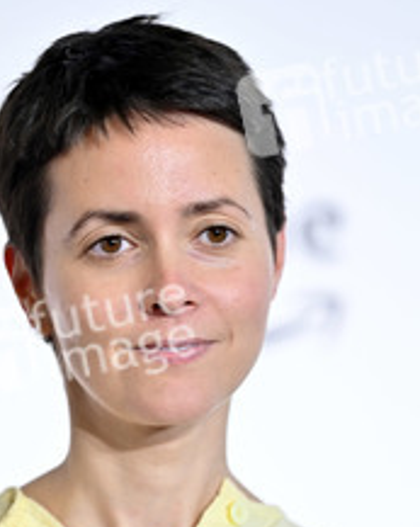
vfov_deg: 7.0
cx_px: 141
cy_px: 464
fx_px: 4313
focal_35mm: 277
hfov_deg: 5.6
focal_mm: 160
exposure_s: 1/320
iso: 640
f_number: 2.8
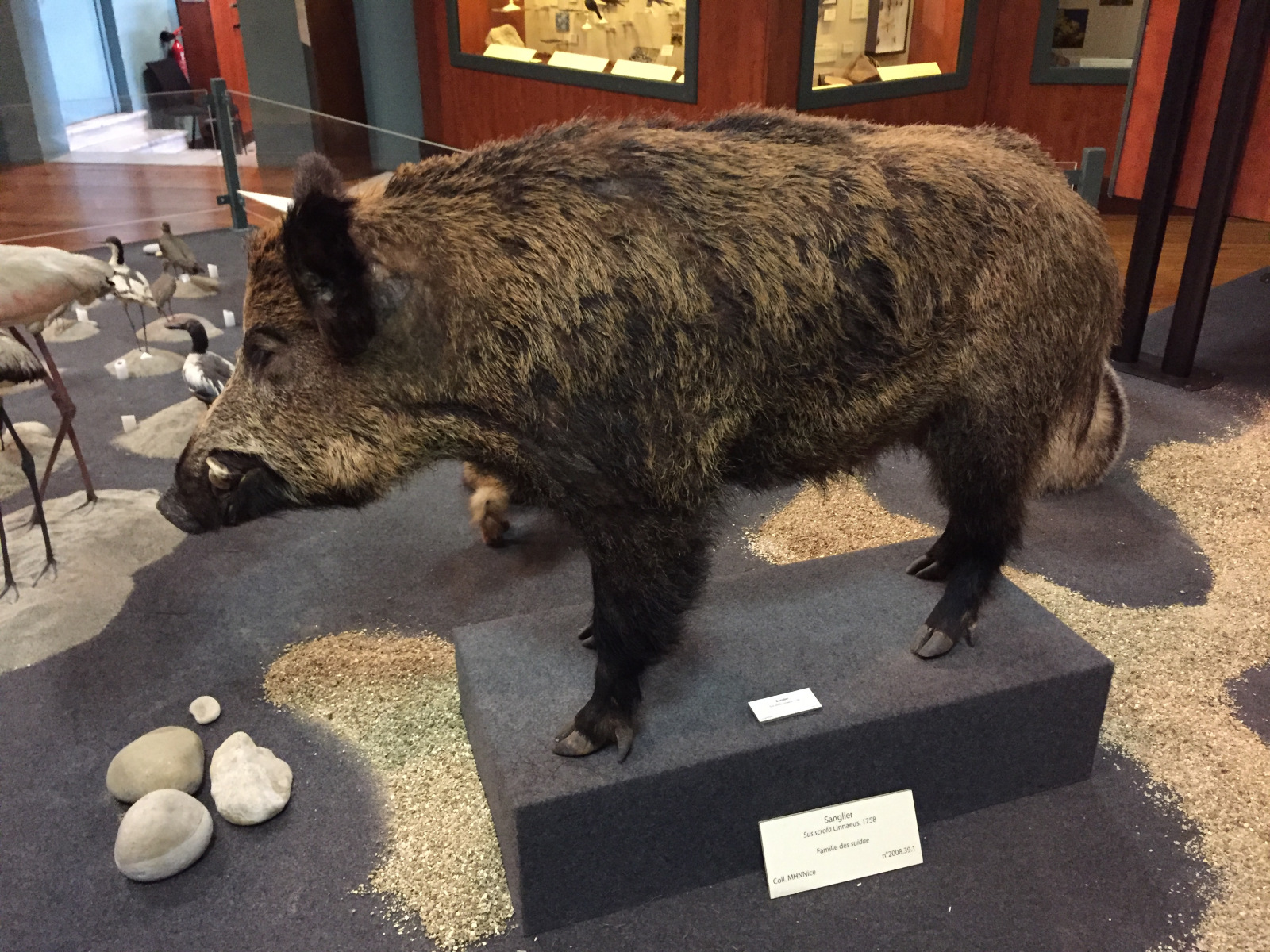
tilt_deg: -26.4
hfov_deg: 61.7
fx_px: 1064
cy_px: 476
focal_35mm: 29
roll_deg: -0.6
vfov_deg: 48.2
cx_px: 635
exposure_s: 1/17
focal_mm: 4.15
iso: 320
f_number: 2.2
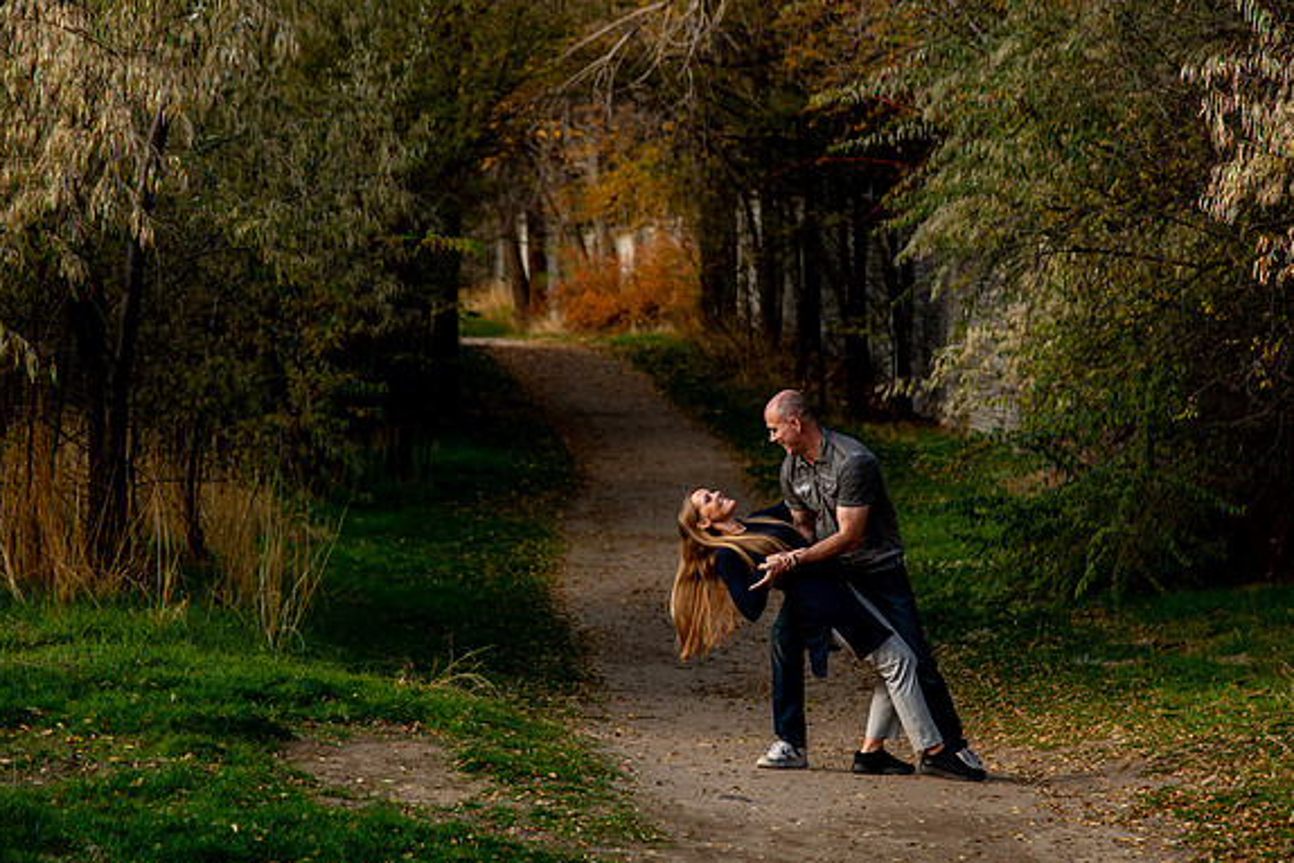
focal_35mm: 121
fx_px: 4350
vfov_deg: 11.3
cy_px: 435
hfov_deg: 16.9
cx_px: 644
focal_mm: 98
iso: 400
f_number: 4.5
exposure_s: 1/400
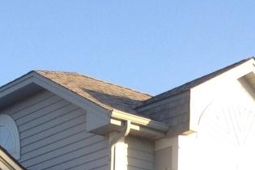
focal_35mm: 148
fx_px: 1048
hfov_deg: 13.3
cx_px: 350
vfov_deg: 8.7
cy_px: 344
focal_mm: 4.28
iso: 64
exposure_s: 1/354
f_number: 2.4
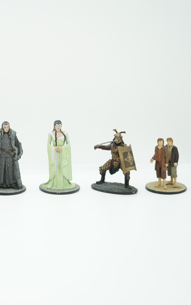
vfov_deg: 31.5
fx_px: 541
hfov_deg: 19.5
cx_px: 2
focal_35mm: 65
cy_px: 152
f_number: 5
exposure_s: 1/250
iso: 1600
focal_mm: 42
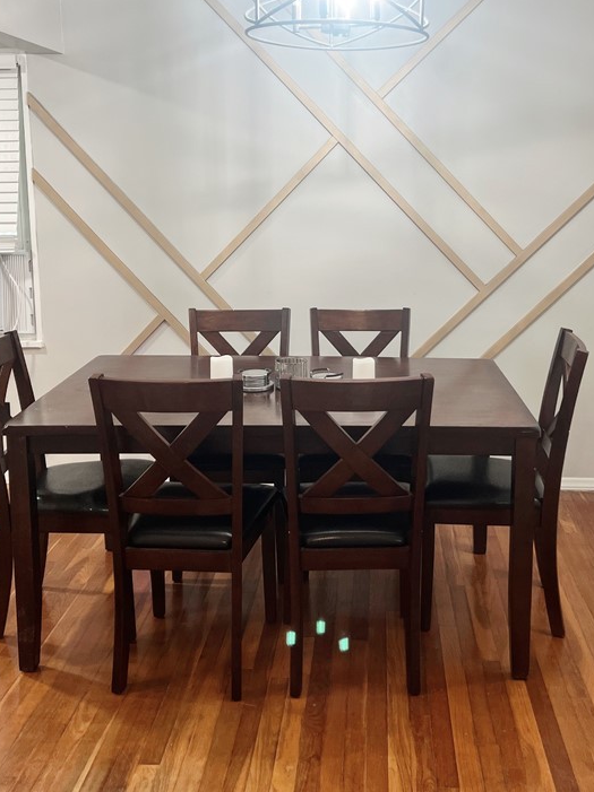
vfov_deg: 48.6
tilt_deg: -8.9
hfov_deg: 37.6
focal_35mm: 38
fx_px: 870
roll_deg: +0.1
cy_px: 304
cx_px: 345
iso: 80
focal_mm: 5.7
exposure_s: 1/60
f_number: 1.5
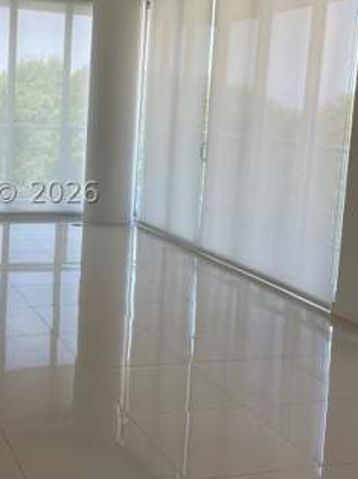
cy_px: 192
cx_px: 62
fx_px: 732
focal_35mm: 53
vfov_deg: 36.1
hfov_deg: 26.9
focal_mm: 4.2
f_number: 1.6
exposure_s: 1/198
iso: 32
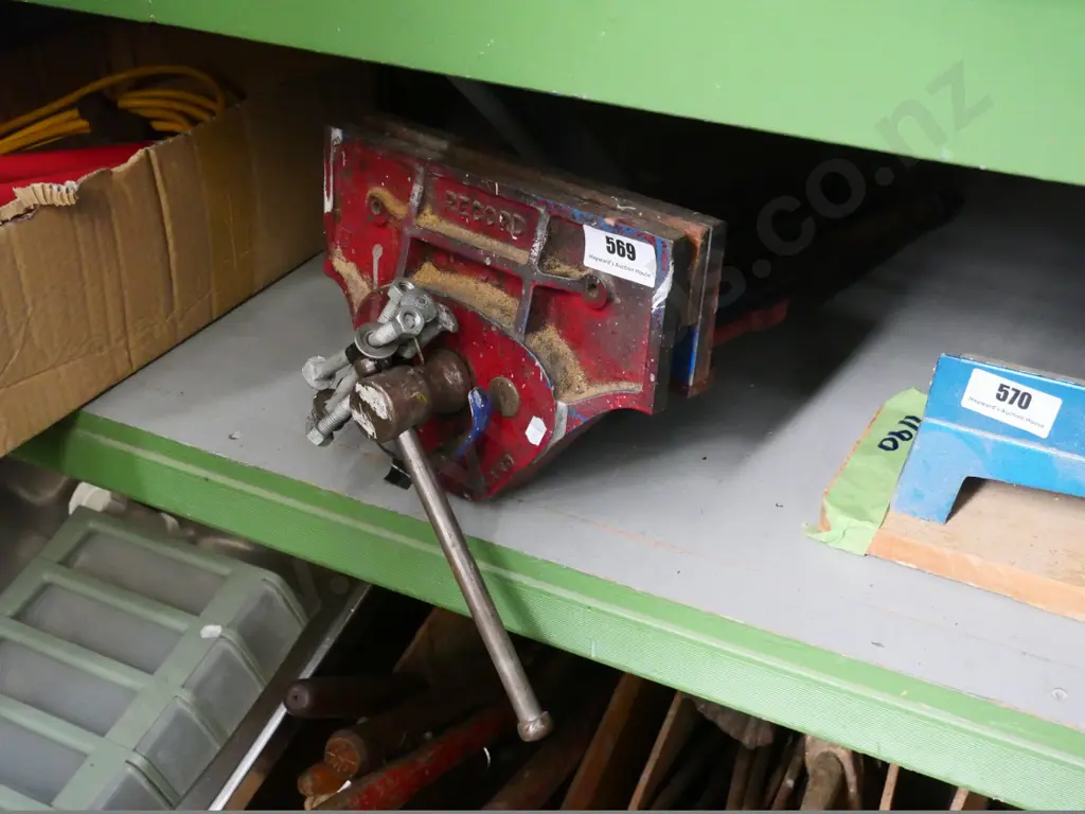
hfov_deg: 46.8
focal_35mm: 40
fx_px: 1254
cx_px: 542
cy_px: 407
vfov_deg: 36.0
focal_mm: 20
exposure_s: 1/100
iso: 6400
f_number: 5.6
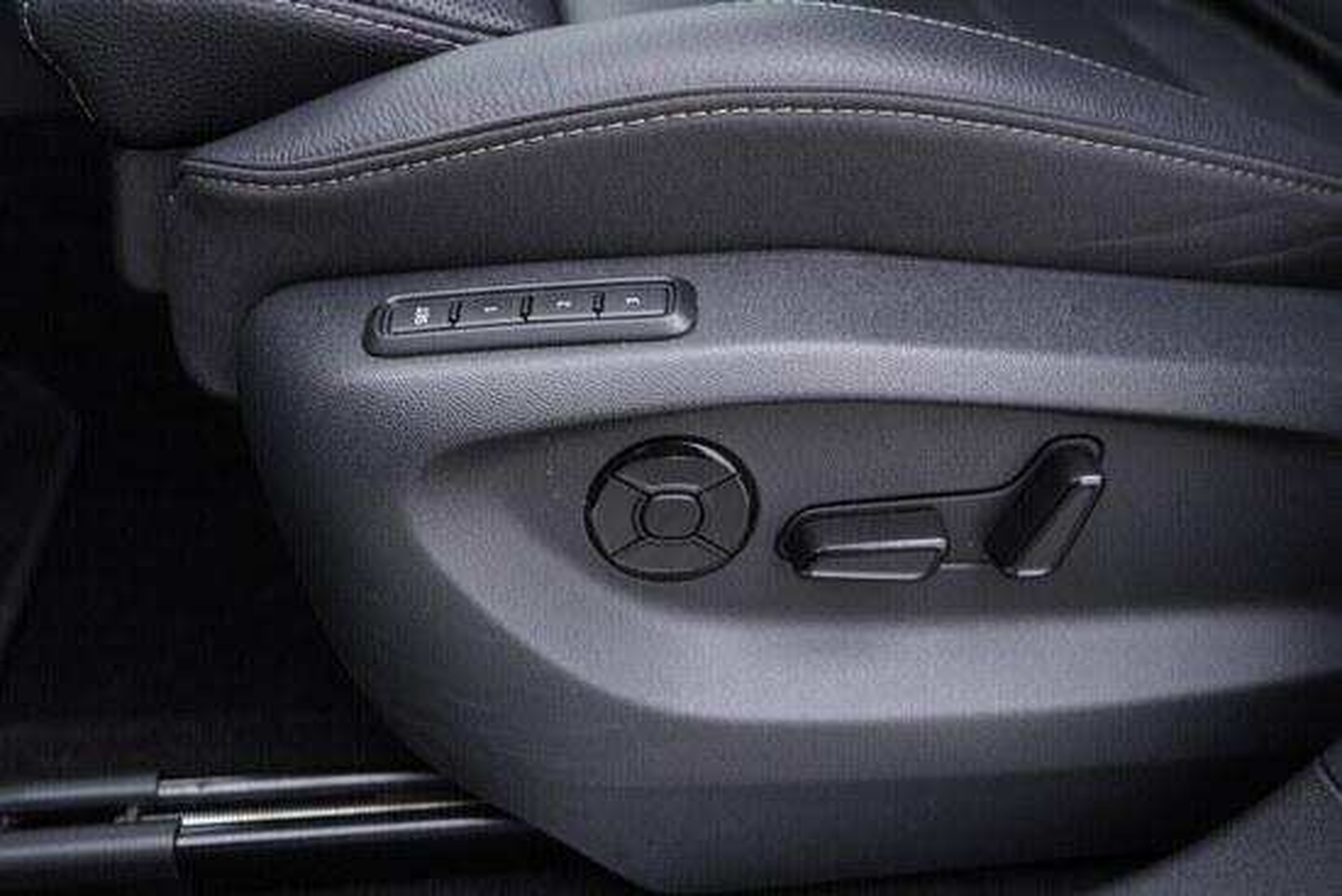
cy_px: 448
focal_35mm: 36
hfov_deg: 53.1
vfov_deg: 36.9
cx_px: 671
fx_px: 1342
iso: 200
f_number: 2.8
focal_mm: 24
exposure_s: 1/40
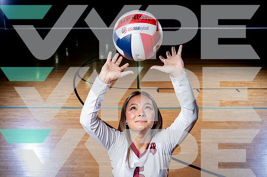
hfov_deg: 55.8
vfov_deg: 38.8
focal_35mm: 34
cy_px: 94
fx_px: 252
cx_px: 131
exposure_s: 1/250
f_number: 5.6
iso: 250
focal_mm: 30
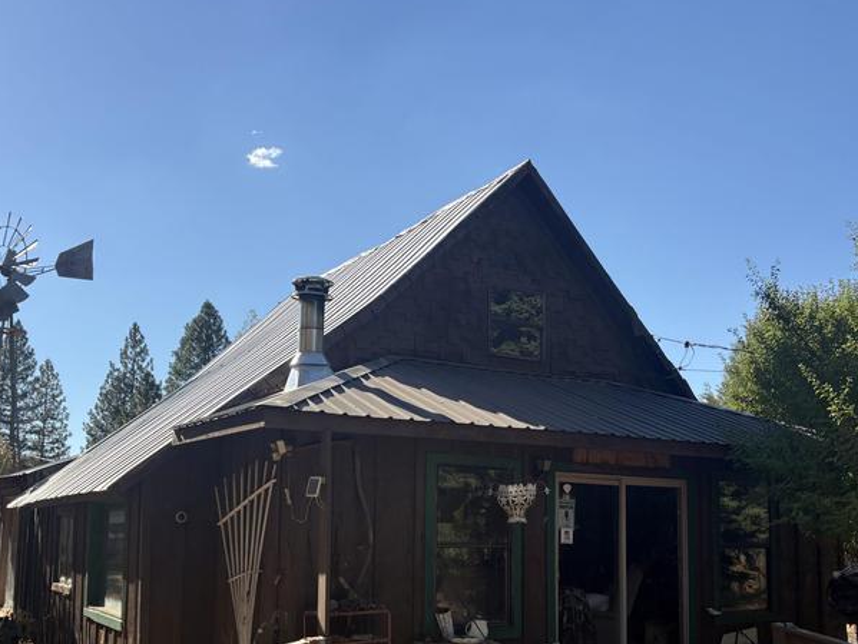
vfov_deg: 38.2
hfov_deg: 50.1
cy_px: 439
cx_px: 418
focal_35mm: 37
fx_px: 918
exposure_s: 1/2364
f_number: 1.6
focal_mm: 5.96
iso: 50
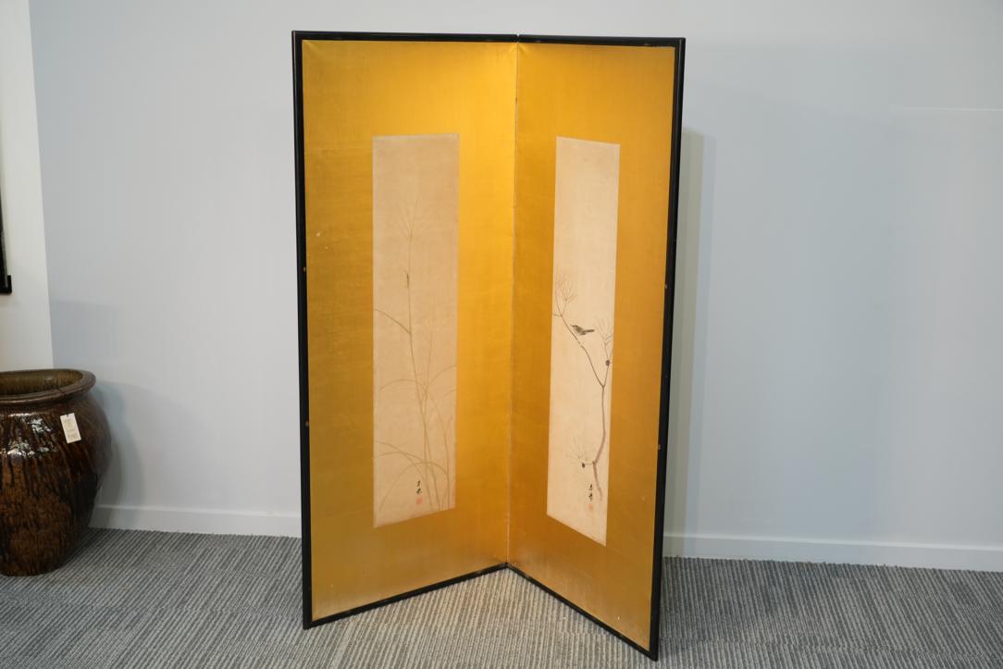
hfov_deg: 43.6
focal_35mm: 45
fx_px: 1254
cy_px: 334
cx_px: 502
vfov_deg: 29.9
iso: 400
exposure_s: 1/50
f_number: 4
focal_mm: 45
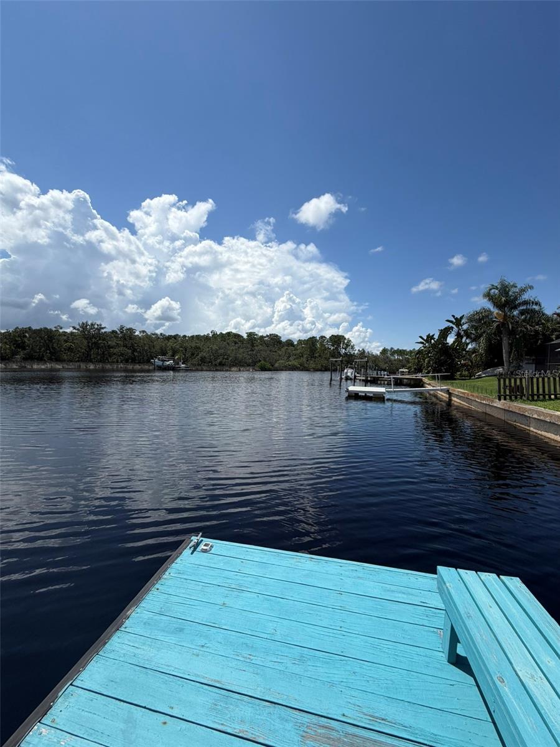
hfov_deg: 85.7
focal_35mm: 14
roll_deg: -1.6
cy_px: 374
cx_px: 280
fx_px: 302
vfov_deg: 102.1
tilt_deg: -1.1
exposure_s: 1/1613
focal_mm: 2.22
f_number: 2.2
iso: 20
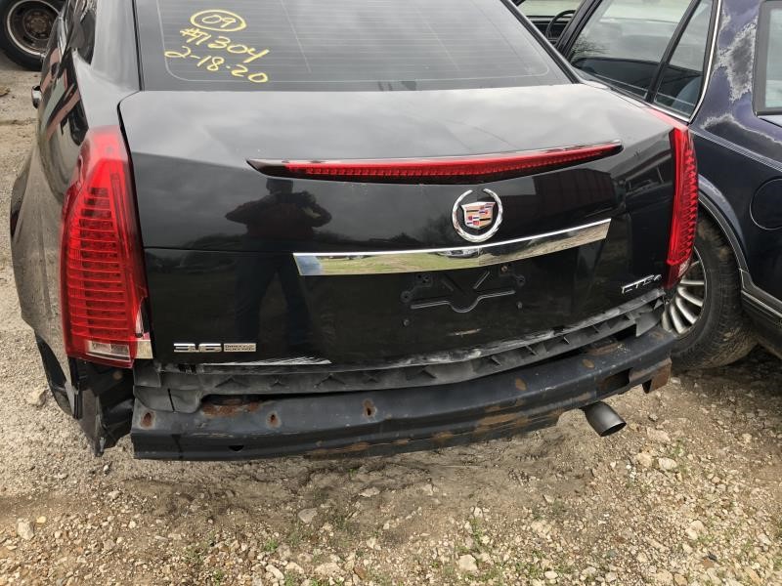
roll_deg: -3.2
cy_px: 293
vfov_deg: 49.7
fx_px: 633
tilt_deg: -27.3
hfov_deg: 63.4
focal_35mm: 28
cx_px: 391
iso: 25
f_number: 1.8
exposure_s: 1/120
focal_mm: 3.99
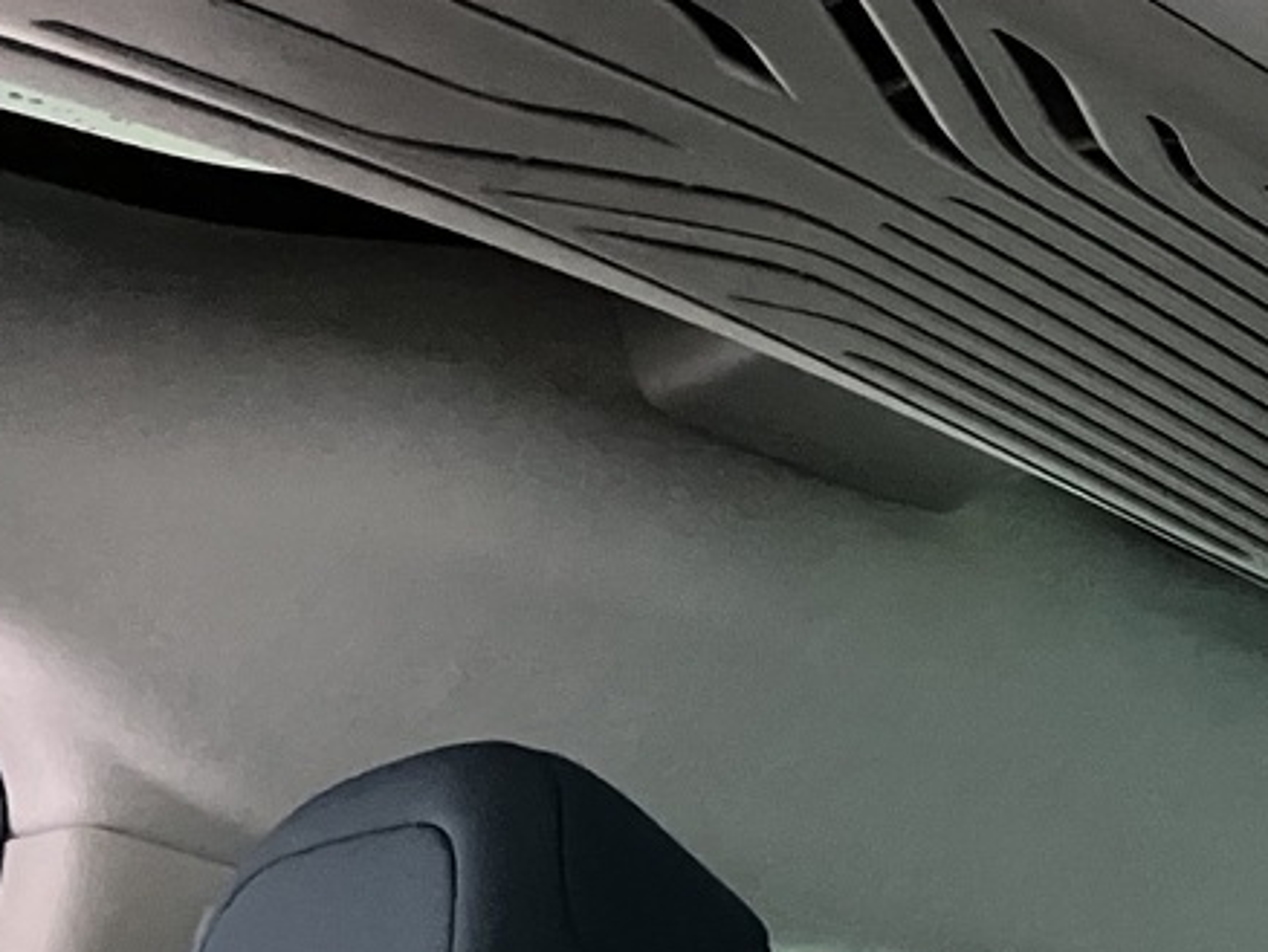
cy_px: 376
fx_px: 3372
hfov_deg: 19.3
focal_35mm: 92
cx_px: 1763
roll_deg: -6.9
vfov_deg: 16.1
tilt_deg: +26.3
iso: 640
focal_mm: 3.99
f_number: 1.8
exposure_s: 1/25
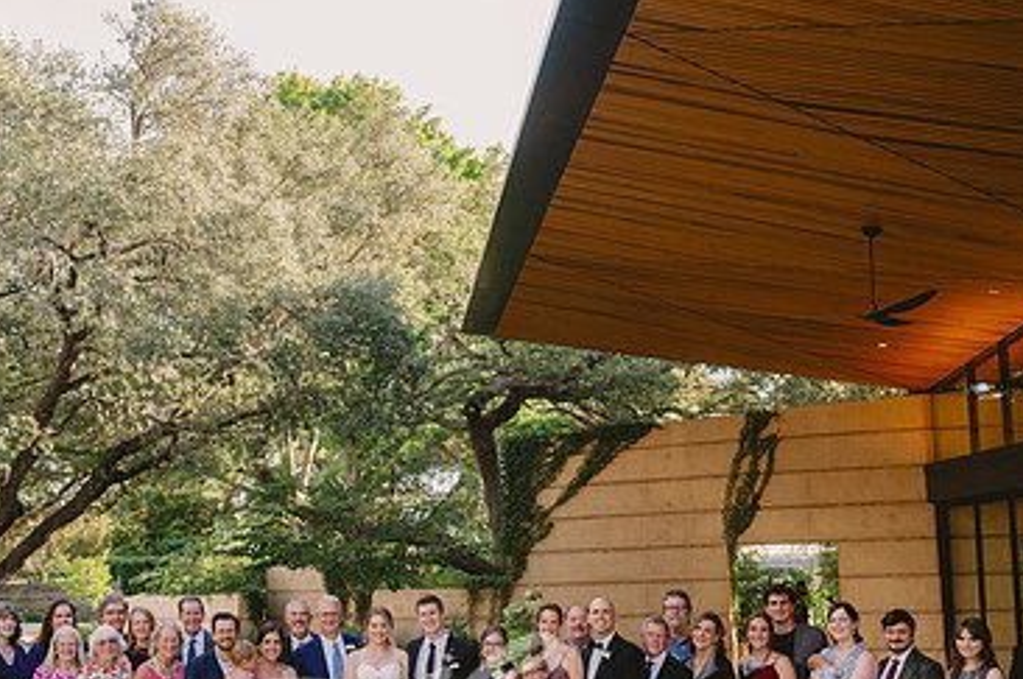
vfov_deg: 28.9
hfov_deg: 42.5
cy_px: 475
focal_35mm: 46
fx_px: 1305
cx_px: 397
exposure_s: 1/500
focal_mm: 29
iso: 800
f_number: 4.5
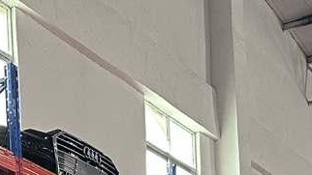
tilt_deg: +2.4
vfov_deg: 8.0
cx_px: 96
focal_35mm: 130
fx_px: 1075
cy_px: 518
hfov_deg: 16.5
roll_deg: +2.9
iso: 250
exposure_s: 1/50
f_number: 1.78
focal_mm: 6.86
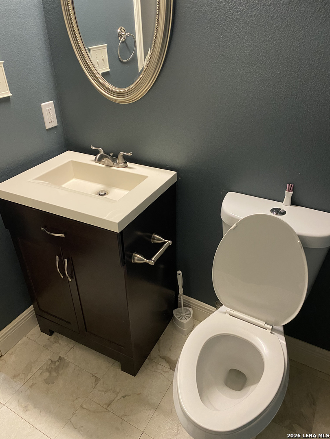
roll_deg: +1.5
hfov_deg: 53.1
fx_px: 330
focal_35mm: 26
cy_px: 220
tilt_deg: -31.5
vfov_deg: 67.3
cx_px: 165
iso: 500
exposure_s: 1/30
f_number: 1.8
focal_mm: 4.25
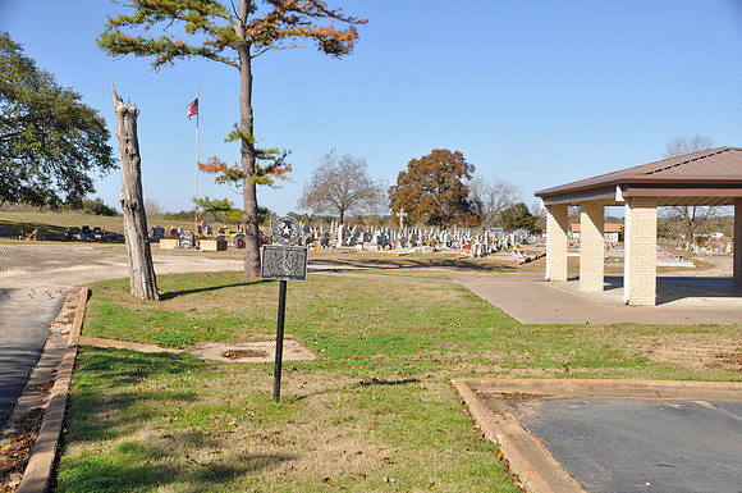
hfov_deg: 42.4
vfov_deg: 28.9
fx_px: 957
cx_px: 371
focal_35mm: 46
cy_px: 246
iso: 200
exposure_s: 1/320
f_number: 8
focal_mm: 31
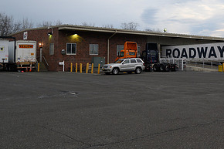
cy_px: 32
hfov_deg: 40.0
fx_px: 298
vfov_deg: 27.5
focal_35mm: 48
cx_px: 168
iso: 400
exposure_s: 1/80
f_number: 4
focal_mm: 24
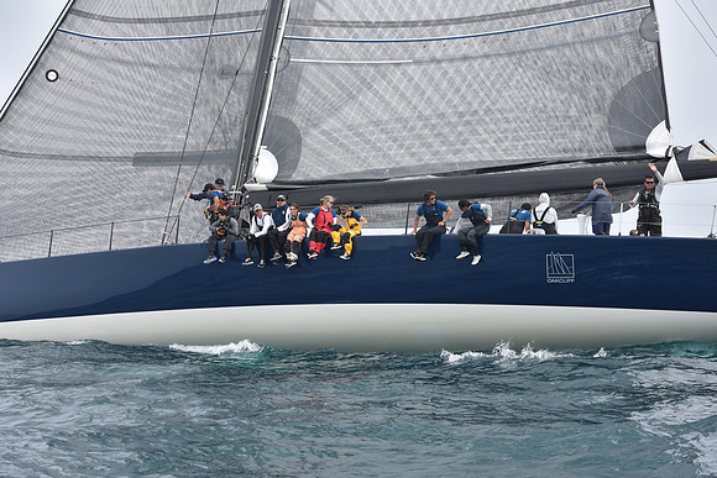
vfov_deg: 19.5
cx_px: 358
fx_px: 1394
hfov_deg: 28.8
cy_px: 239
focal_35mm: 70
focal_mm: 70
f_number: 7.1
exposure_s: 1/800
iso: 250
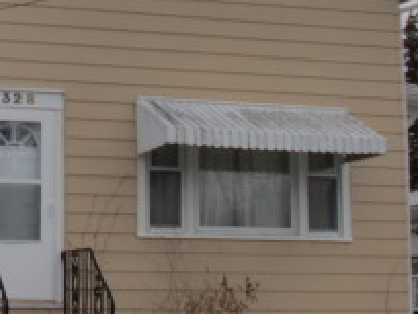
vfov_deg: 13.1
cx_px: -4
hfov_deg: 17.0
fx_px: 1365
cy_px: 76
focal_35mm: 113
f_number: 2.8
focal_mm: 6.3
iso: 64
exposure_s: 1/250
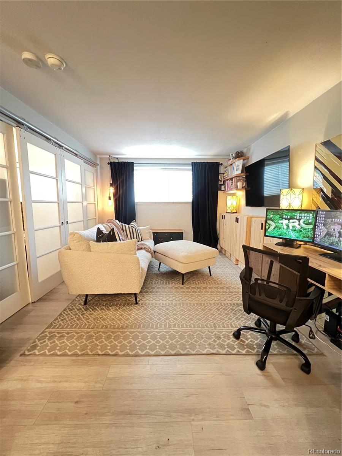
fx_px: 171
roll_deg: +0.1
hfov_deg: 89.9
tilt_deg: -6.2
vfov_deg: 106.2
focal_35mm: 13
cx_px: 171
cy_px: 228
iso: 1250
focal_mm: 1.57
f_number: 1.8
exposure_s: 1/30
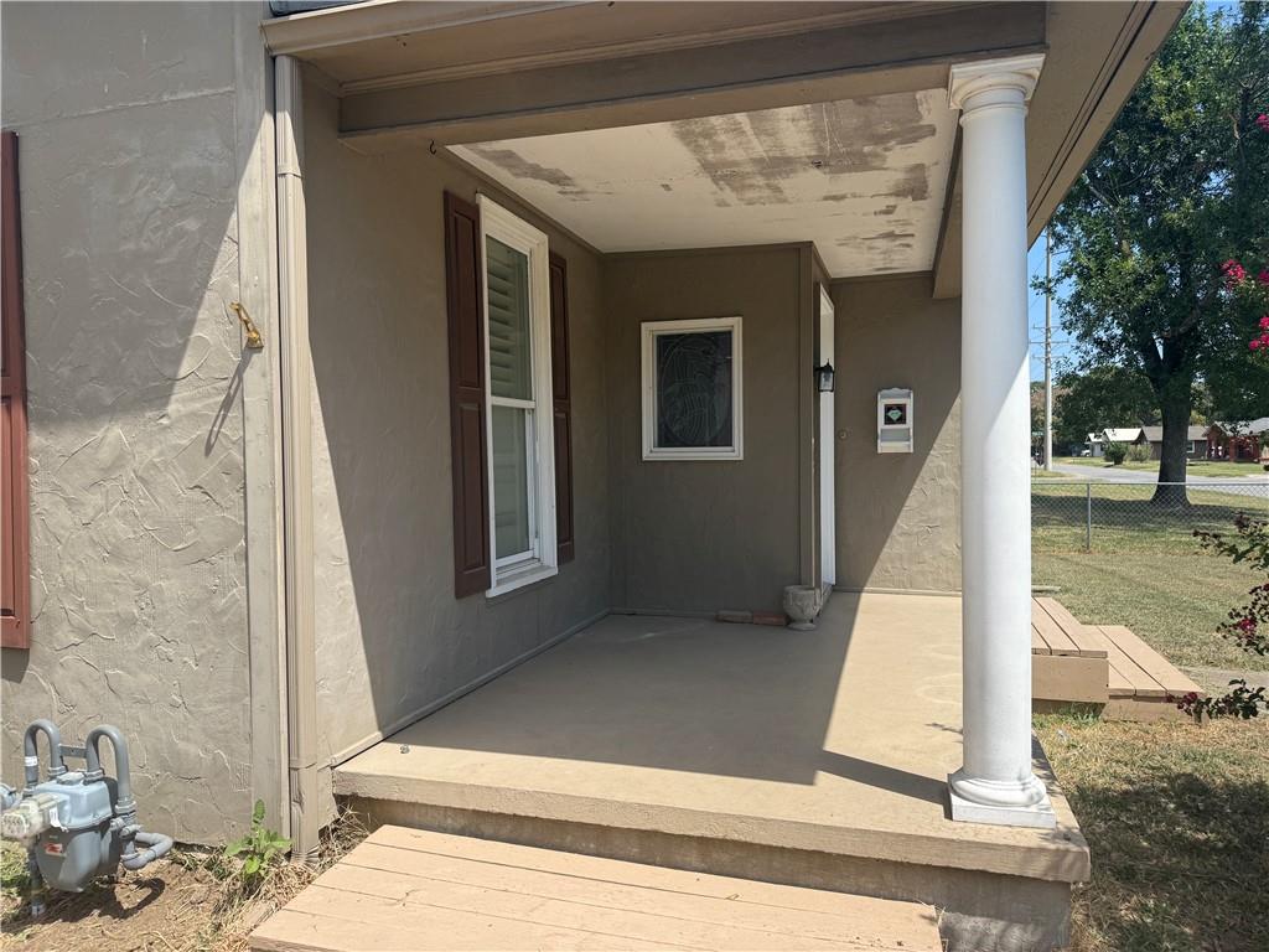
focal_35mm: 24
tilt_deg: -0.6
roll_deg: +0.9
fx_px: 880
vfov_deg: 56.8
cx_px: 634
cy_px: 476
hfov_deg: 71.6
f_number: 1.78
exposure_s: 1/3759
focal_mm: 6.76
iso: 80
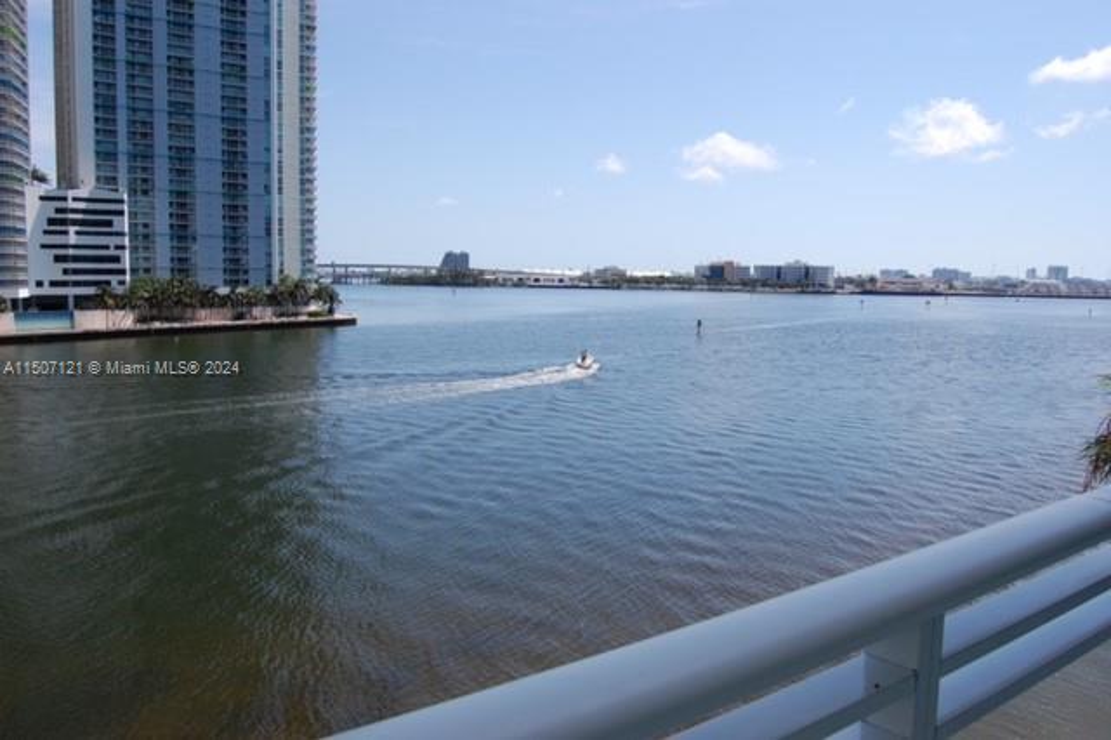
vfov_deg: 47.9
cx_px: 556
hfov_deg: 67.4
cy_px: 370
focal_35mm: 27
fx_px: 833
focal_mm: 18
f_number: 10
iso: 200
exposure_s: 1/400
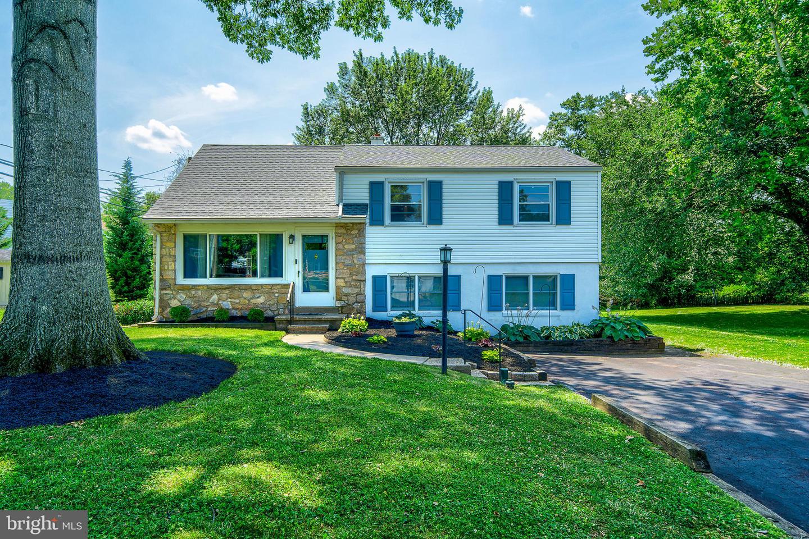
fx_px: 539
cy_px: 270
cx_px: 404
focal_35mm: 24
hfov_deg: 73.7
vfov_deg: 53.1
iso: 100
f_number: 8
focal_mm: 24
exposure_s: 1/160
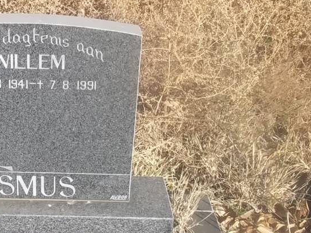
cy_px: 150
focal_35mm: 70
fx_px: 628
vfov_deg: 20.9
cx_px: 16
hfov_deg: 26.6
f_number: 5.5
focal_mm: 5.7
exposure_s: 1/250
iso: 80
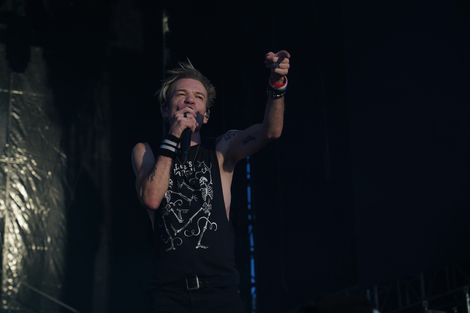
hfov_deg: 19.5
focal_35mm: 105
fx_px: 1371
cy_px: 156
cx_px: 235
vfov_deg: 13.0
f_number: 7.1
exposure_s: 1/400
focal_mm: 105
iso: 100
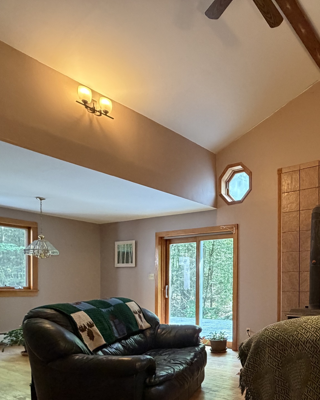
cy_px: 296
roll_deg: -0.2
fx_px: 320
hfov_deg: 48.0
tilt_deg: -2.3
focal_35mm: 27
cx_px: 285
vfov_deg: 60.8
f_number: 2.2
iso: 500
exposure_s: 1/60
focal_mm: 2.22
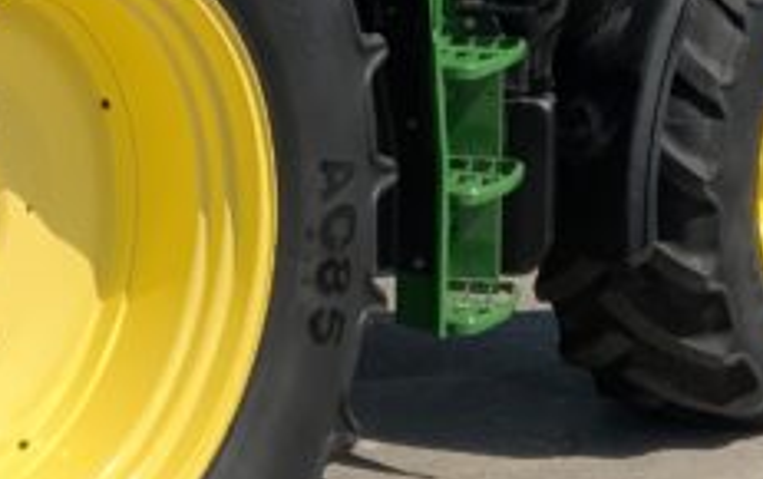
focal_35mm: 136
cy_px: -231
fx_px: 2831
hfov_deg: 15.3
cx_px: 168
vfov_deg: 9.4
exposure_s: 1/1377
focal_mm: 3
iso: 16
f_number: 1.8
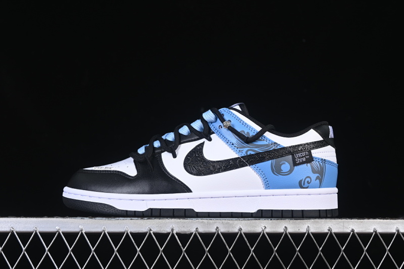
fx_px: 842
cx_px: 202
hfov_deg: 27.0
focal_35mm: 75
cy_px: 134
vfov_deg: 18.2
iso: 160
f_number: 7.1
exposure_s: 1/80
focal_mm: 50
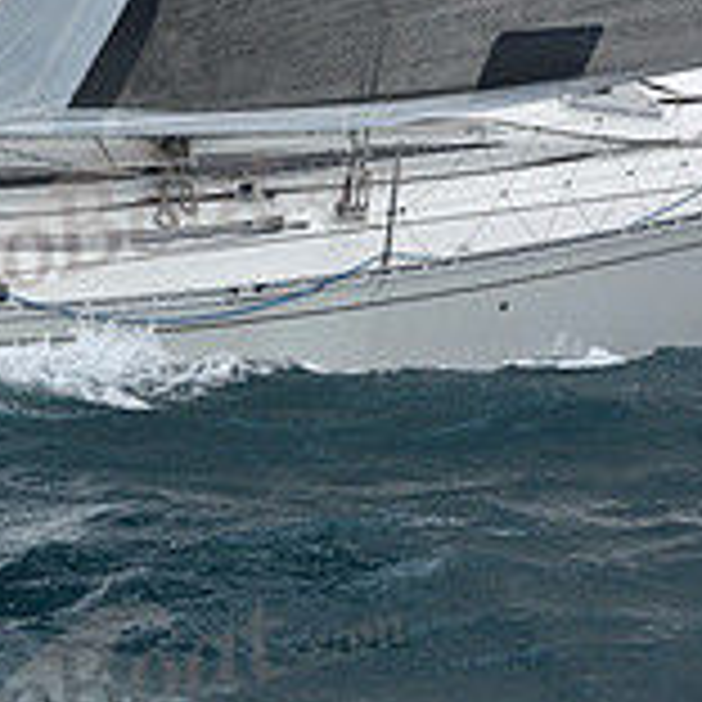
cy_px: 65
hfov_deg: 7.7
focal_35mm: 221
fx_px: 5071
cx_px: -459
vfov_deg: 7.9
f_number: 5.6
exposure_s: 1/800
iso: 250
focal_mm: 70
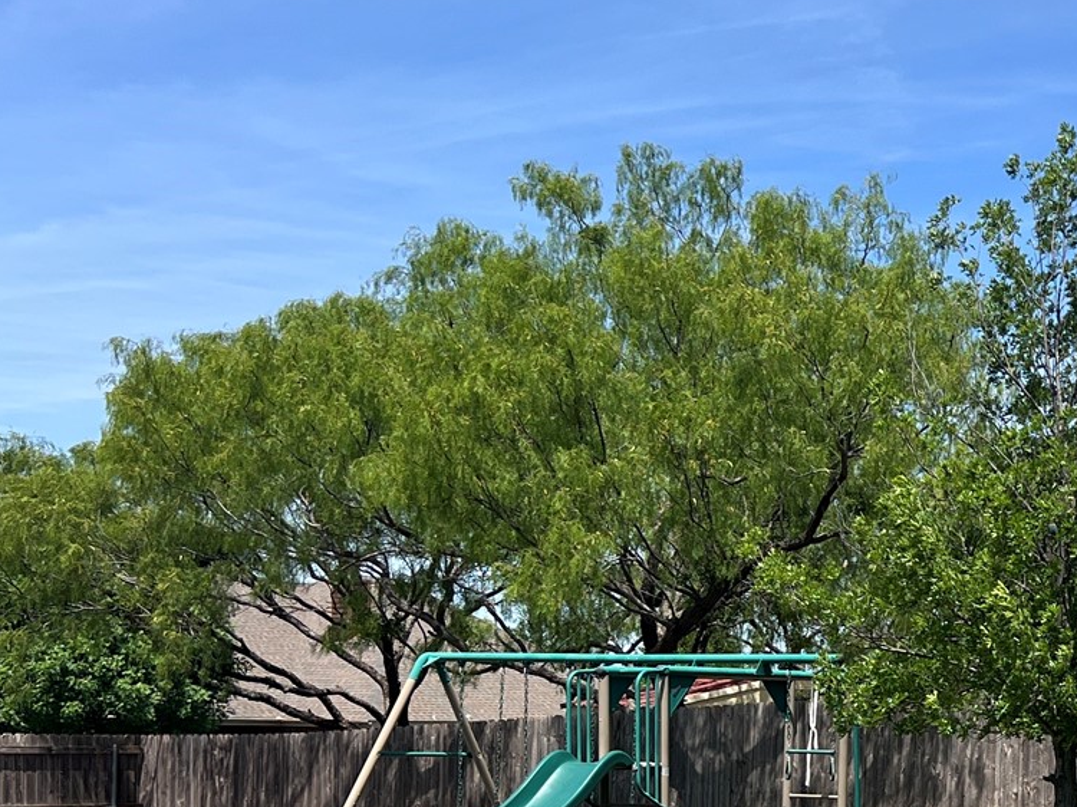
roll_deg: -0.4
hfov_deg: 25.1
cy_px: 728
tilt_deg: +1.1
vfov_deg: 20.3
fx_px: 2208
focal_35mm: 71
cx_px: 1232
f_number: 1.5
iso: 50
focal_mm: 5.7
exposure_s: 1/3257
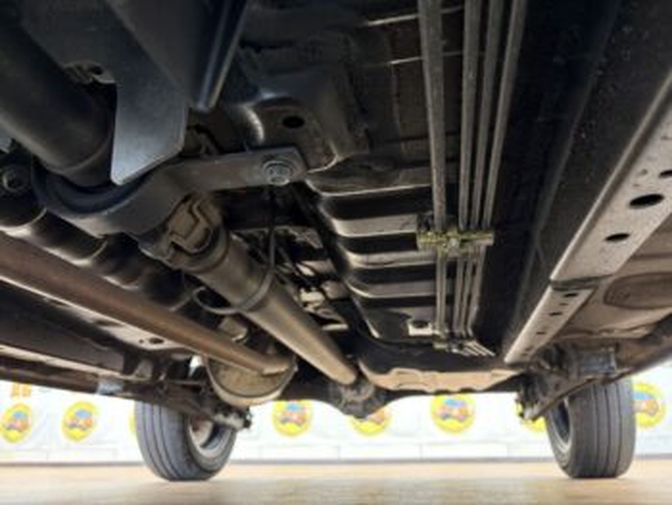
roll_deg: +1.2
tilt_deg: +22.7
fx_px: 505
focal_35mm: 26
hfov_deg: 67.3
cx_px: 336
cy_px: 252
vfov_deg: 53.1
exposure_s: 1/25
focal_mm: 5.96
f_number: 1.6
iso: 500
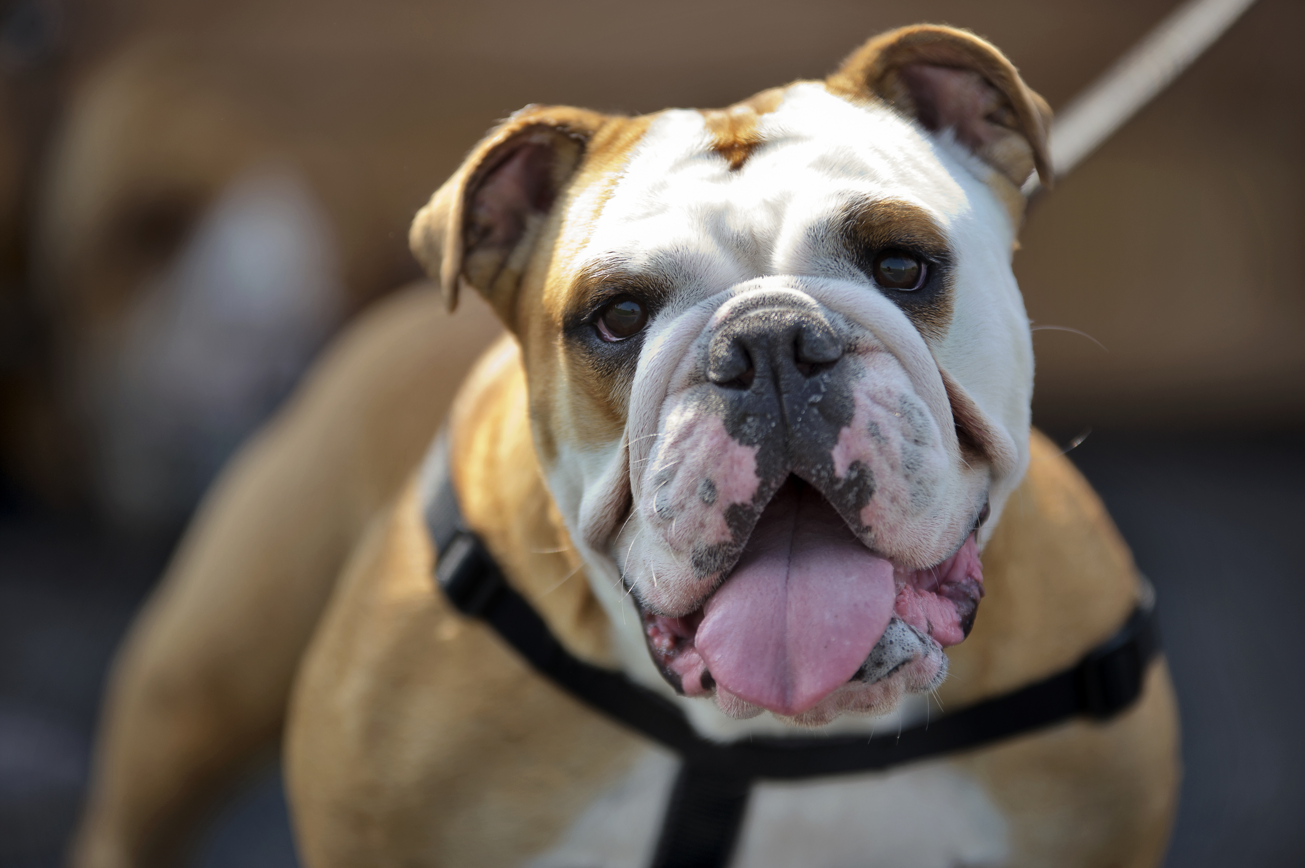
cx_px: 652
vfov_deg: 7.4
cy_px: 434
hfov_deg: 11.1
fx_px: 6702
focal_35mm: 185
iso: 100
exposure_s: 1/640
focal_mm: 185
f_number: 2.8
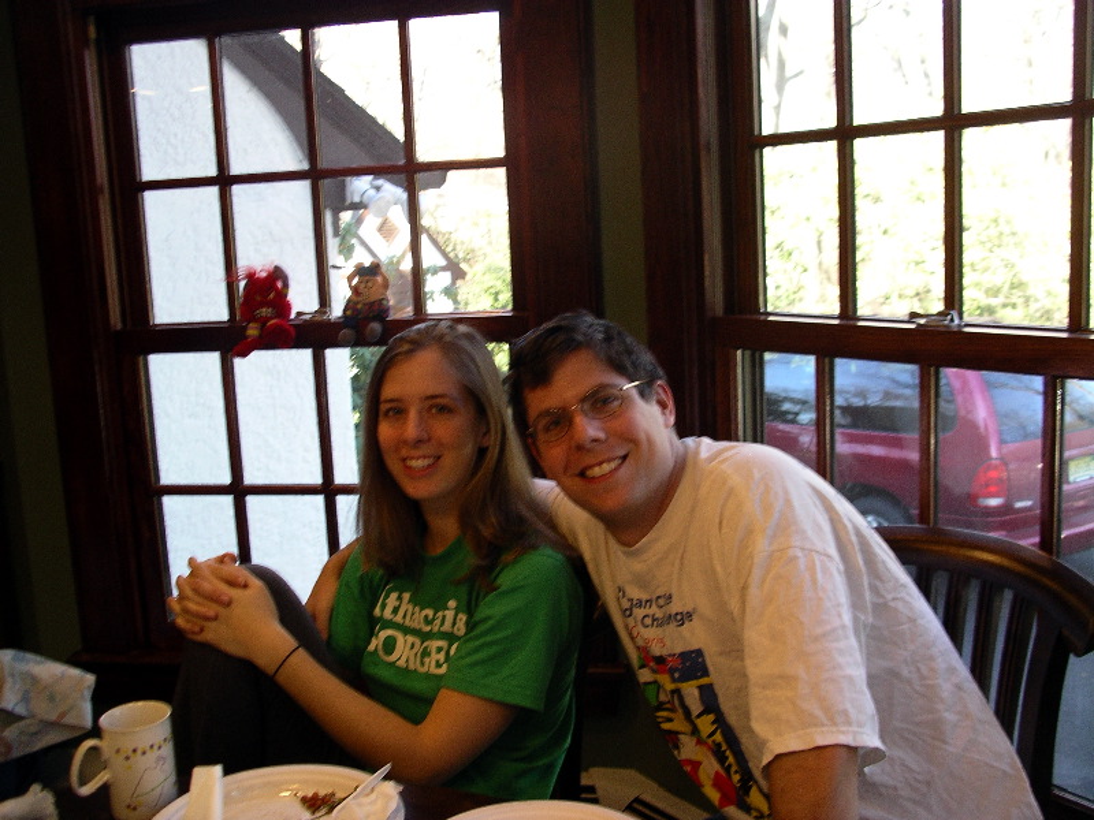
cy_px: 410
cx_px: 547
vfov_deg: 38.7
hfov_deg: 50.1
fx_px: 1169
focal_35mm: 37
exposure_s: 1/48
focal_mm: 7.8
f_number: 2.8
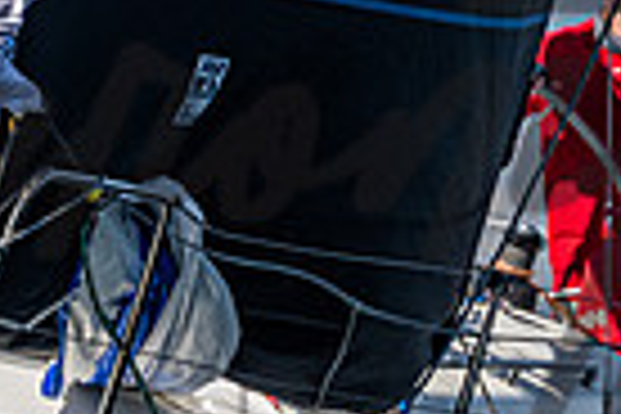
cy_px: -95
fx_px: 35705
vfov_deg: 0.7
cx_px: -29
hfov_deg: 1.0
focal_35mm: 2070
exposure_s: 1/6400
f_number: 5.6
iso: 400
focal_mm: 400
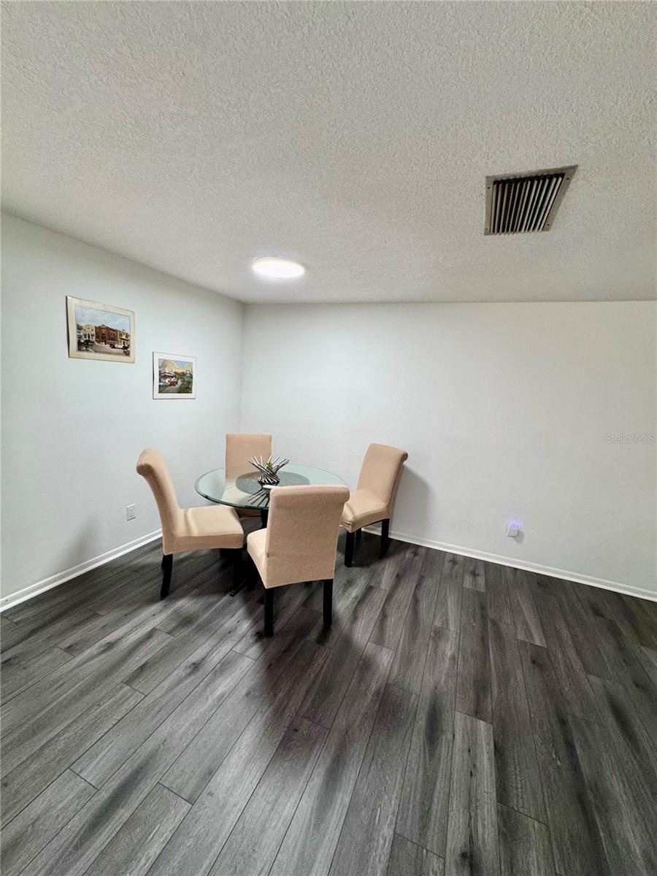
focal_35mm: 14
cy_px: 438
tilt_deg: -9.6
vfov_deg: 102.1
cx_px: 328
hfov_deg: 85.7
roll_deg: -4.1
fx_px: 354
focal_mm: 2.22
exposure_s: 1/60
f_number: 2.2
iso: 200
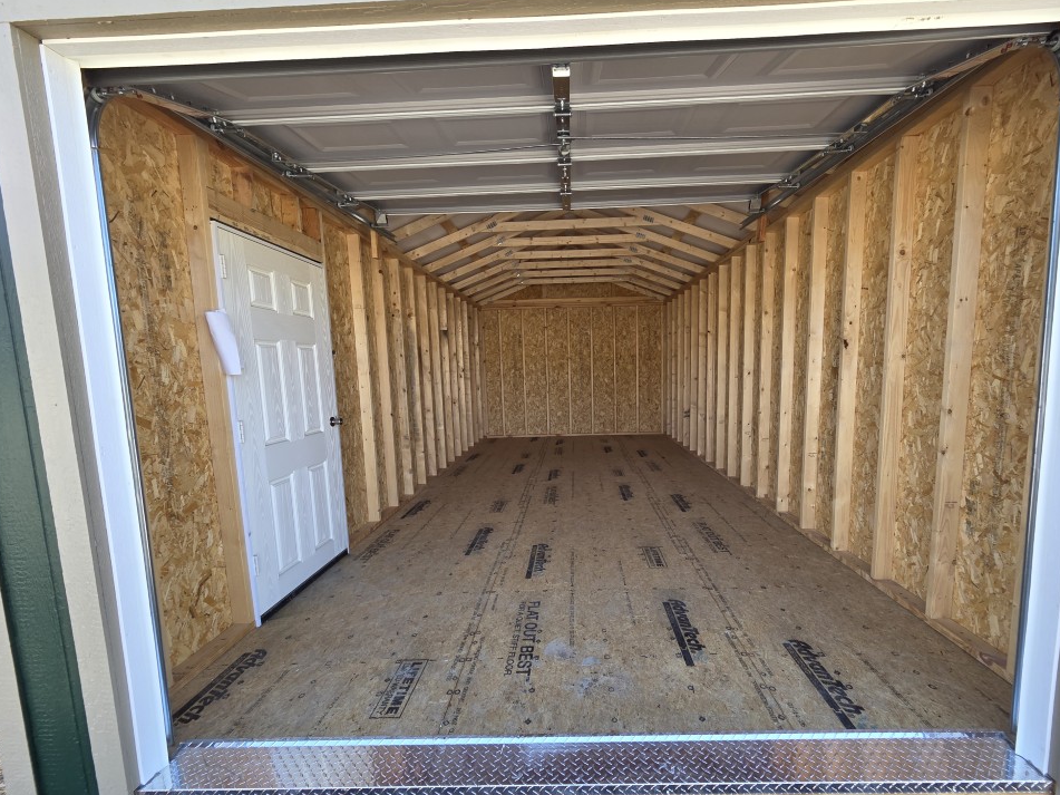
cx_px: 565
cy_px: 423
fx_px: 429
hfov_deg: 101.9
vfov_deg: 85.6
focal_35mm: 14
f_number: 2.2
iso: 50
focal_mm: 2.2
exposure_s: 1/148
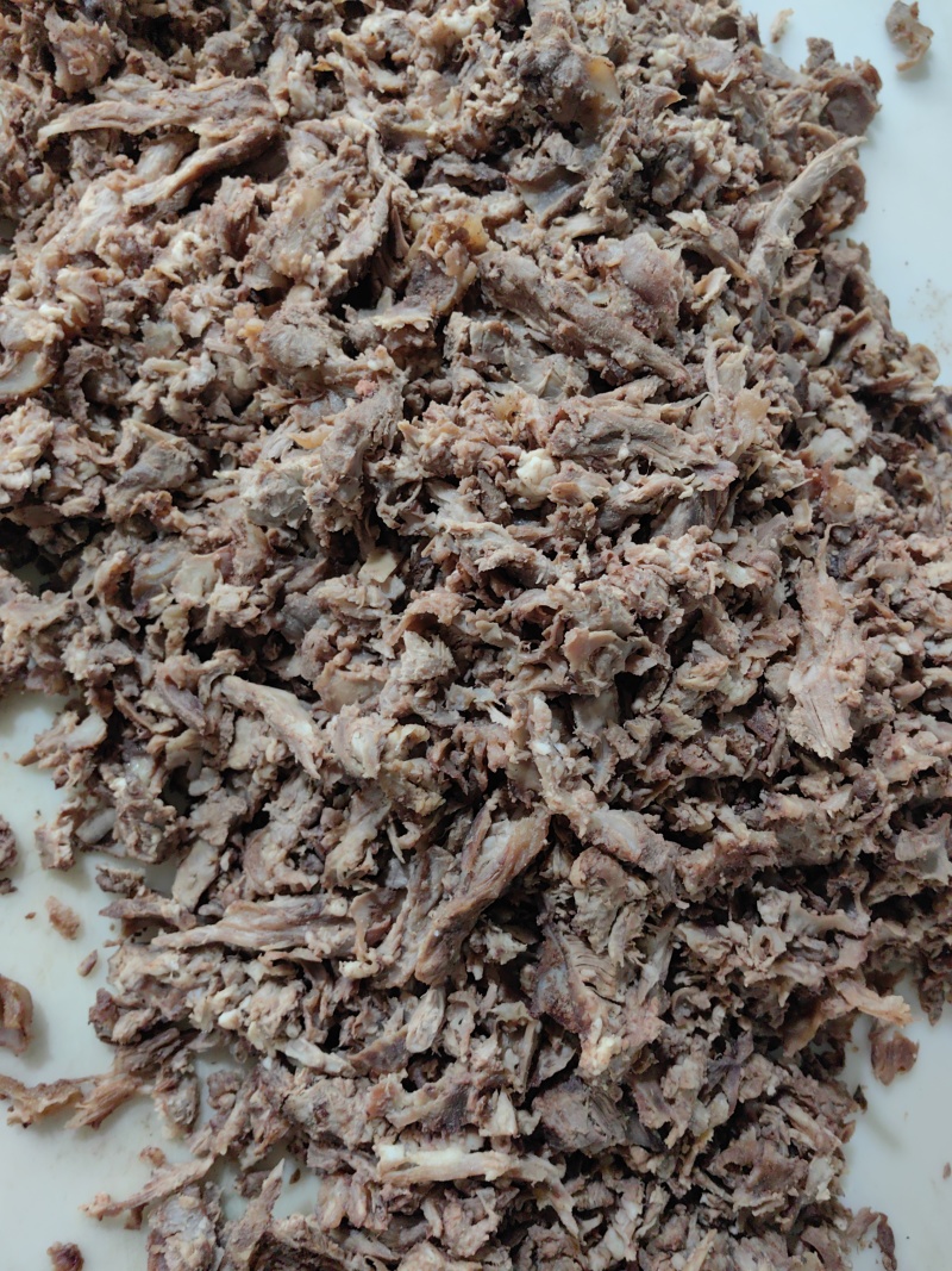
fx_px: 990
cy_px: 636
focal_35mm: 27
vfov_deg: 65.3
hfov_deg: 51.3
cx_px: 476
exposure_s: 1/50
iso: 125
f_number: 2
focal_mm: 5.75
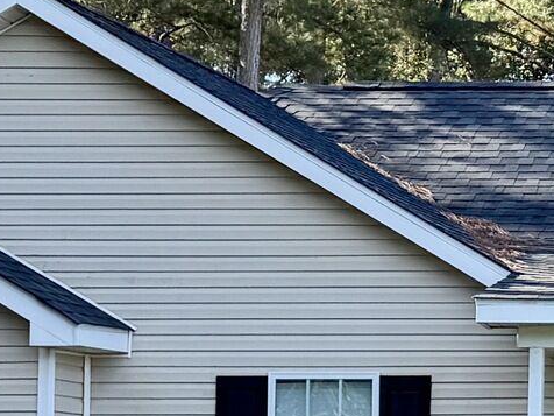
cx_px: 901
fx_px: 2481
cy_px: 348
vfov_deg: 9.5
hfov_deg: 12.0
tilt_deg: +3.1
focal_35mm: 155
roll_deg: +0.1
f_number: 1.78
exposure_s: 1/1653
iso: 80
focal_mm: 6.76
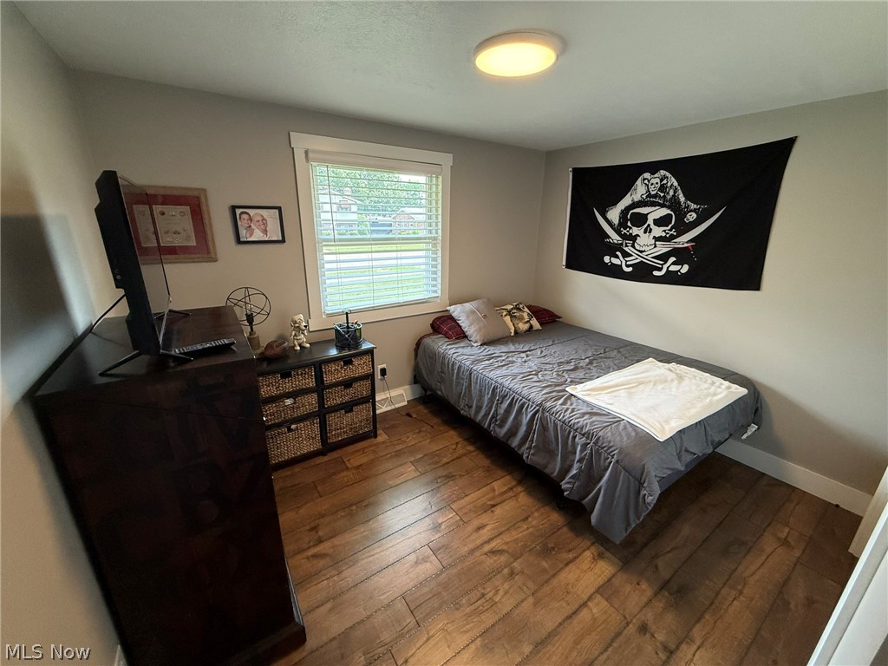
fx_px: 359
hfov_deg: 102.1
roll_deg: -1.2
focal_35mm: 14
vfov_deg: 85.7
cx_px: 444
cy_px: 333
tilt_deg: -17.5
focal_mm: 2.22
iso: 250
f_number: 2.2
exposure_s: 1/120
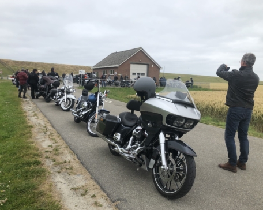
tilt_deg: -6.0
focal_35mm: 30
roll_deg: -1.7
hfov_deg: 58.8
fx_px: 233
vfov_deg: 48.4
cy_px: 108
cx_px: 132
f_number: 1.8
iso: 20
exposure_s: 1/666
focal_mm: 4
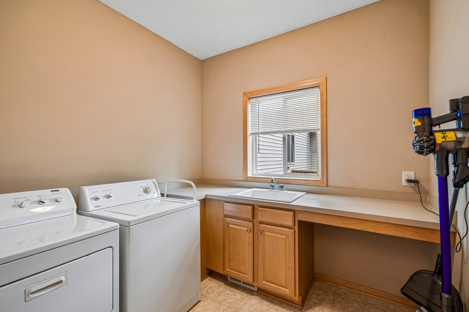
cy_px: 156
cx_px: 234
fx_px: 195
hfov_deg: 100.4
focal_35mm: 15
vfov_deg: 77.3
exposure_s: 1/100
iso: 400
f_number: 6.3
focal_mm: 10
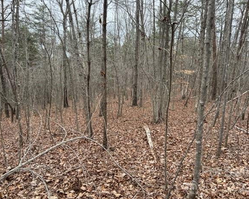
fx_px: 206
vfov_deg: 51.5
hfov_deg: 62.2
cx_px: 118
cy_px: 102
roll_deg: -0.8
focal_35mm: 28
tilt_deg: -10.5
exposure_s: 1/611
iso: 50
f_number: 1.5
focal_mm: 5.7
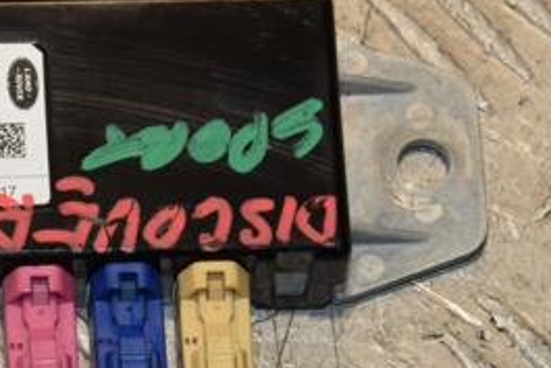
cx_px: 127
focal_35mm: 356
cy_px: 277
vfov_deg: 3.9
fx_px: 5454
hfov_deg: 5.8
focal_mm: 105
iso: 800
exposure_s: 1/200
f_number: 9
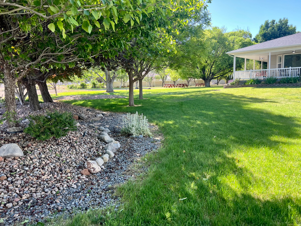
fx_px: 226
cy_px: 113
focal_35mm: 26
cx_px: 150
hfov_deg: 67.3
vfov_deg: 53.1
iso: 50
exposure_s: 1/493
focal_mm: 5.7
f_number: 1.5
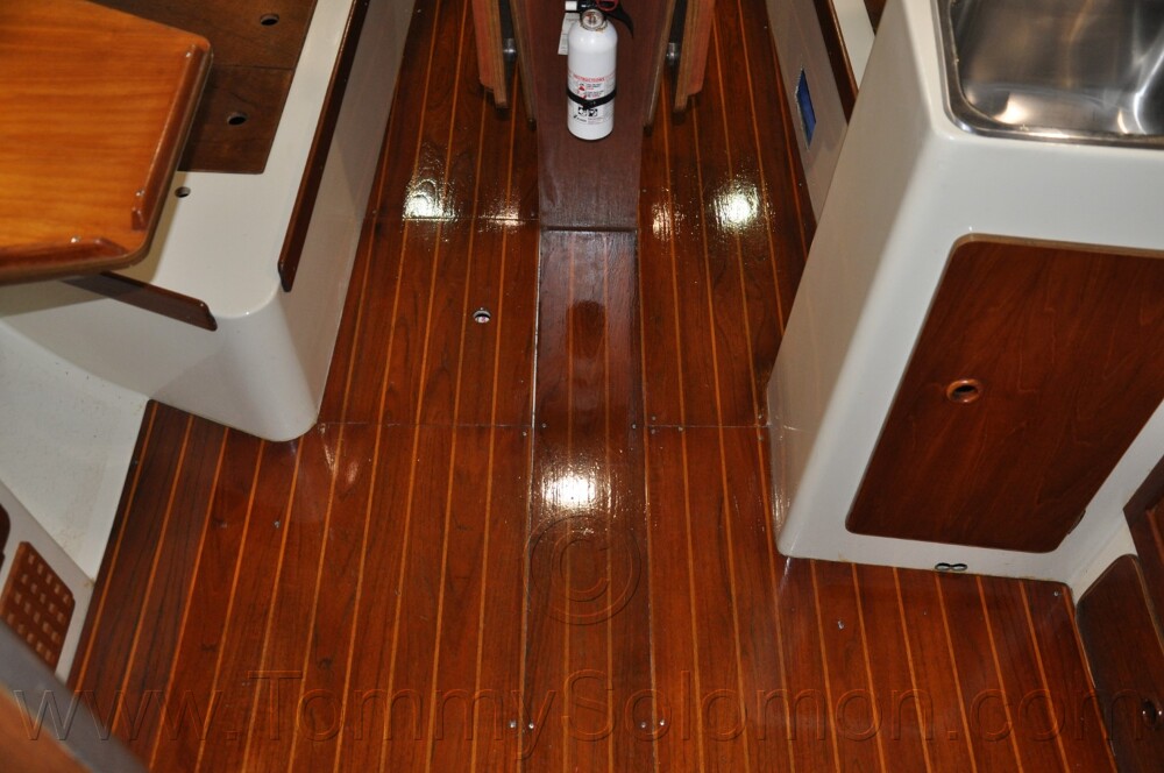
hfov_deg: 53.2
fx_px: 1162
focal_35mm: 36
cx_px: 582
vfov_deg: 36.8
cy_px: 386
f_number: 3.8
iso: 800
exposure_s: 1/60
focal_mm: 24
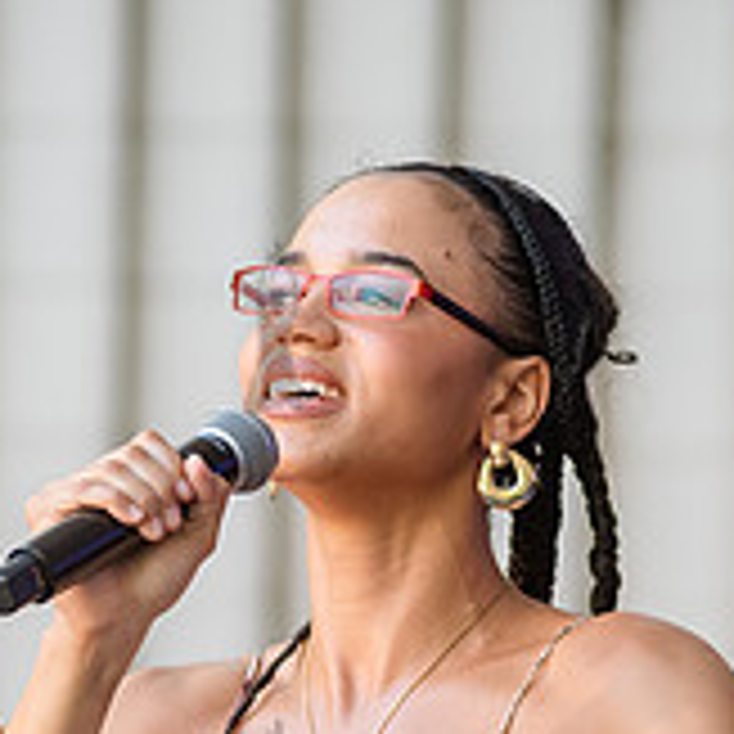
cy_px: 727
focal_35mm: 593
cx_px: 330
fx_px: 14226
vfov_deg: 3.0
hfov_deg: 3.0
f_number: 4
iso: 1600
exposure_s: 1/500
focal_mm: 155
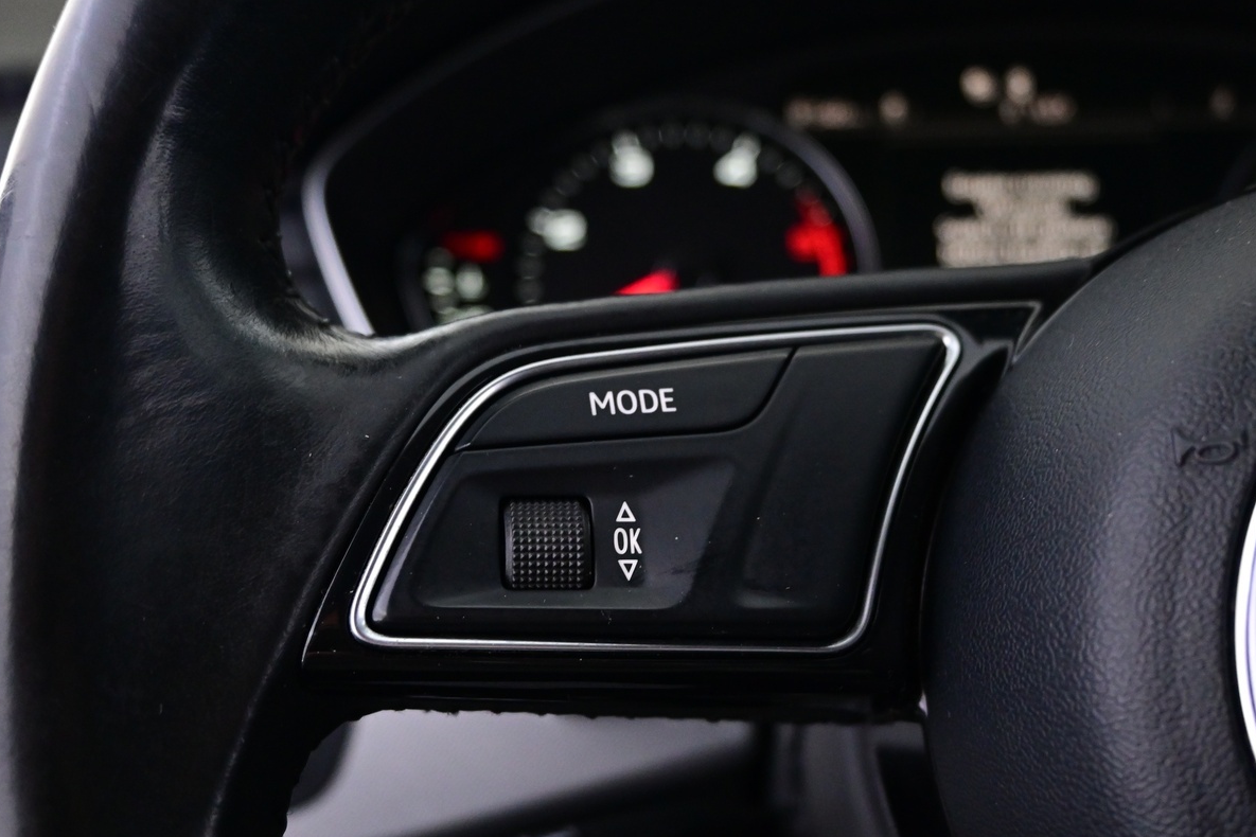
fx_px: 1466
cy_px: 469
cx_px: 618
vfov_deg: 31.8
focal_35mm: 42
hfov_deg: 46.4
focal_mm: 20.5
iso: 2000
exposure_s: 1/30
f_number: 3.8
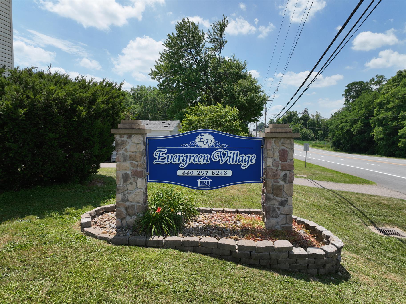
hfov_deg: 71.6
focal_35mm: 24
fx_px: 281
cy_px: 152
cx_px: 203
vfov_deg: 56.8
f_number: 2.8
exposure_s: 1/2500
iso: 100
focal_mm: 12.29
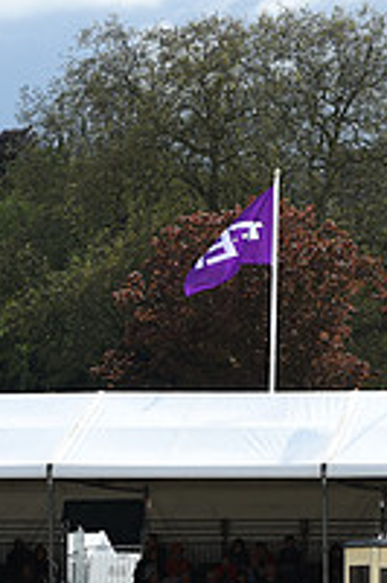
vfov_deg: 8.9
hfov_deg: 5.8
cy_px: 394
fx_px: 3747
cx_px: 742
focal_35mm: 232
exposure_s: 1/1250
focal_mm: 80
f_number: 5
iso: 125
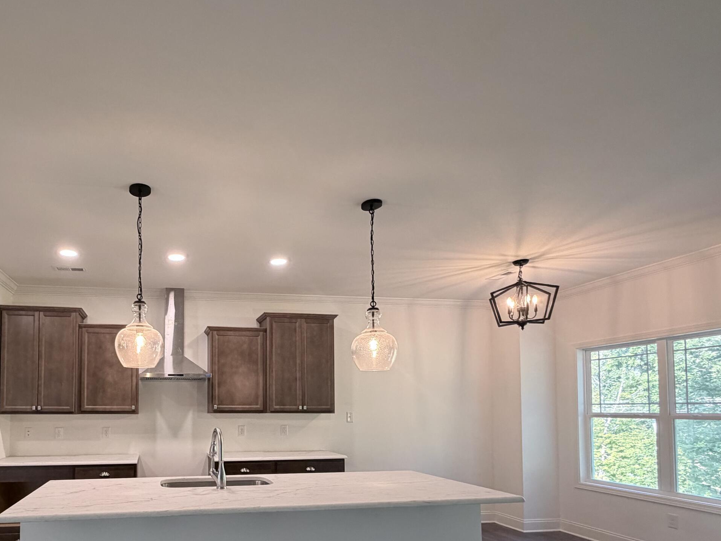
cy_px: 393
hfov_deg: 73.3
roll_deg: +0.3
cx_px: 221
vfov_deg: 58.5
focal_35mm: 22
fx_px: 458
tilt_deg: +2.2
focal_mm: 2.22
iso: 250
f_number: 2.2
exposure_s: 1/120
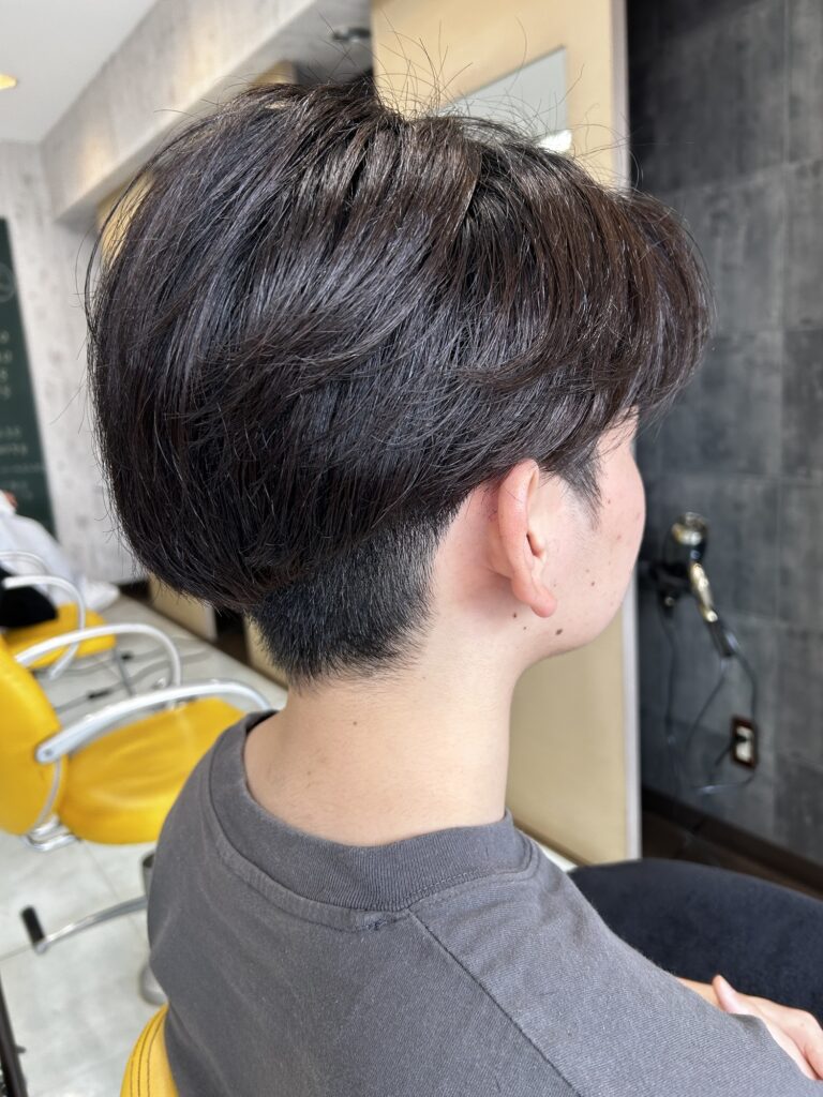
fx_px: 824
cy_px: 548
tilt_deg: -9.4
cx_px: 412
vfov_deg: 67.3
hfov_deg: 53.1
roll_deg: +4.6
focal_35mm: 26
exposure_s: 1/100
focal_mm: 5.7
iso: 64
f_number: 1.5
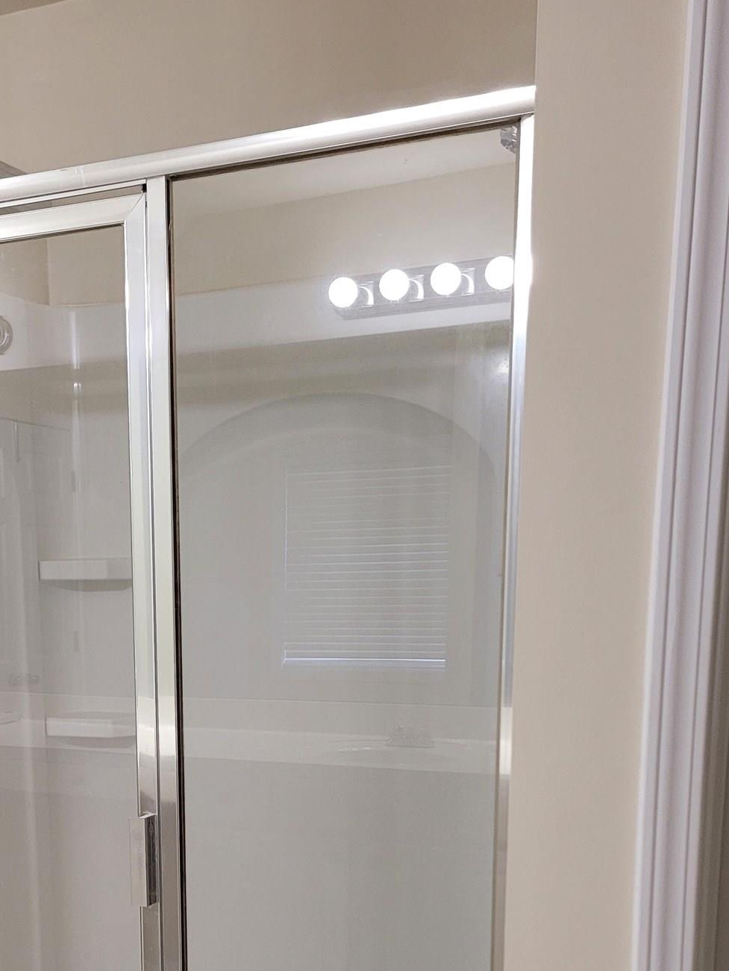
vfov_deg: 38.9
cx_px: 216
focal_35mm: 46
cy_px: 840
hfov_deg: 31.2
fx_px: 1291
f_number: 1.8
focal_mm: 5.4
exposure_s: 1/120
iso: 250
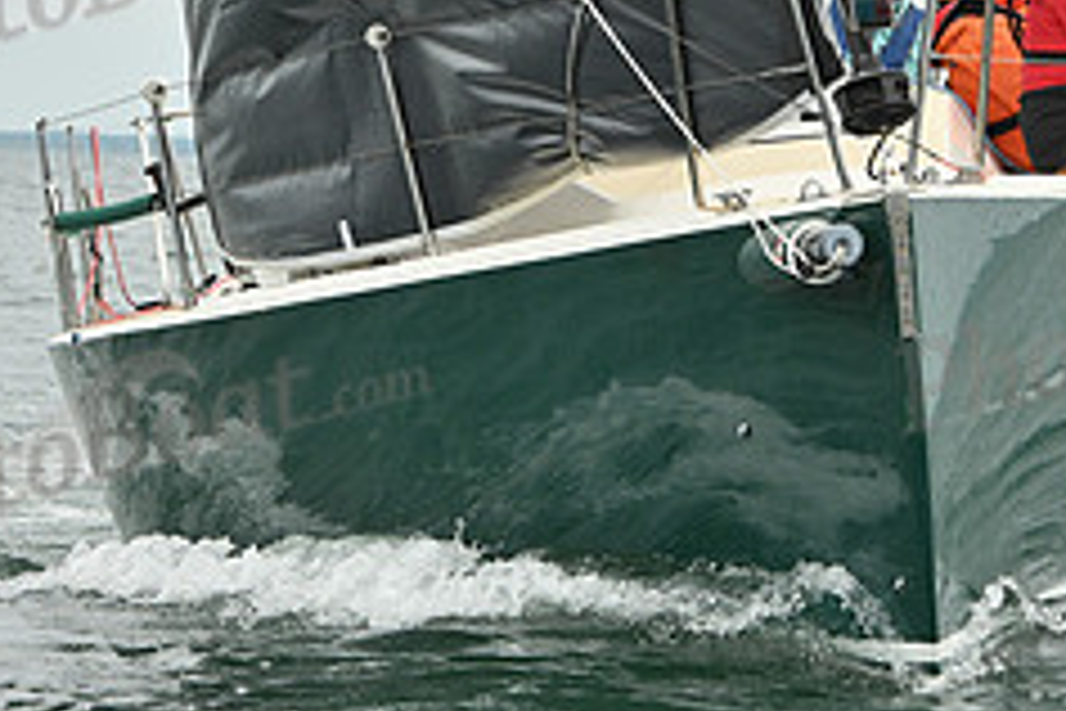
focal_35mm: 330
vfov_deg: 4.2
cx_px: 666
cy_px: 146
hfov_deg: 6.2
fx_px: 9771
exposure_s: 1/1000
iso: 320
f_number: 8
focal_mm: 135
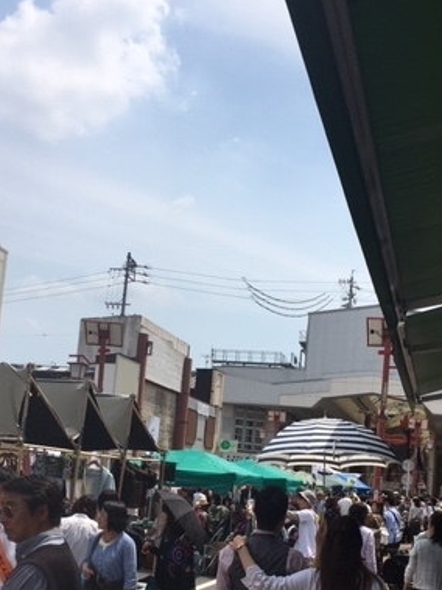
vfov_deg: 38.2
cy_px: 417
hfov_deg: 29.7
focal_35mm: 49
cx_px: 235
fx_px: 835
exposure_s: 1/2747
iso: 25
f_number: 2.2
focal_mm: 4.15
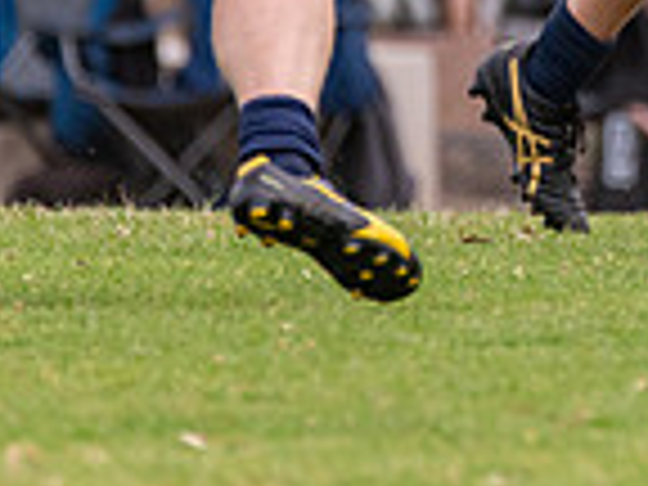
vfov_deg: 0.8
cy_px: -250
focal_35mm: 1856
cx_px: 1079
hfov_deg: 1.1
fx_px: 34744
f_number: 6.3
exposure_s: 1/1250
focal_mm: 460
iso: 800
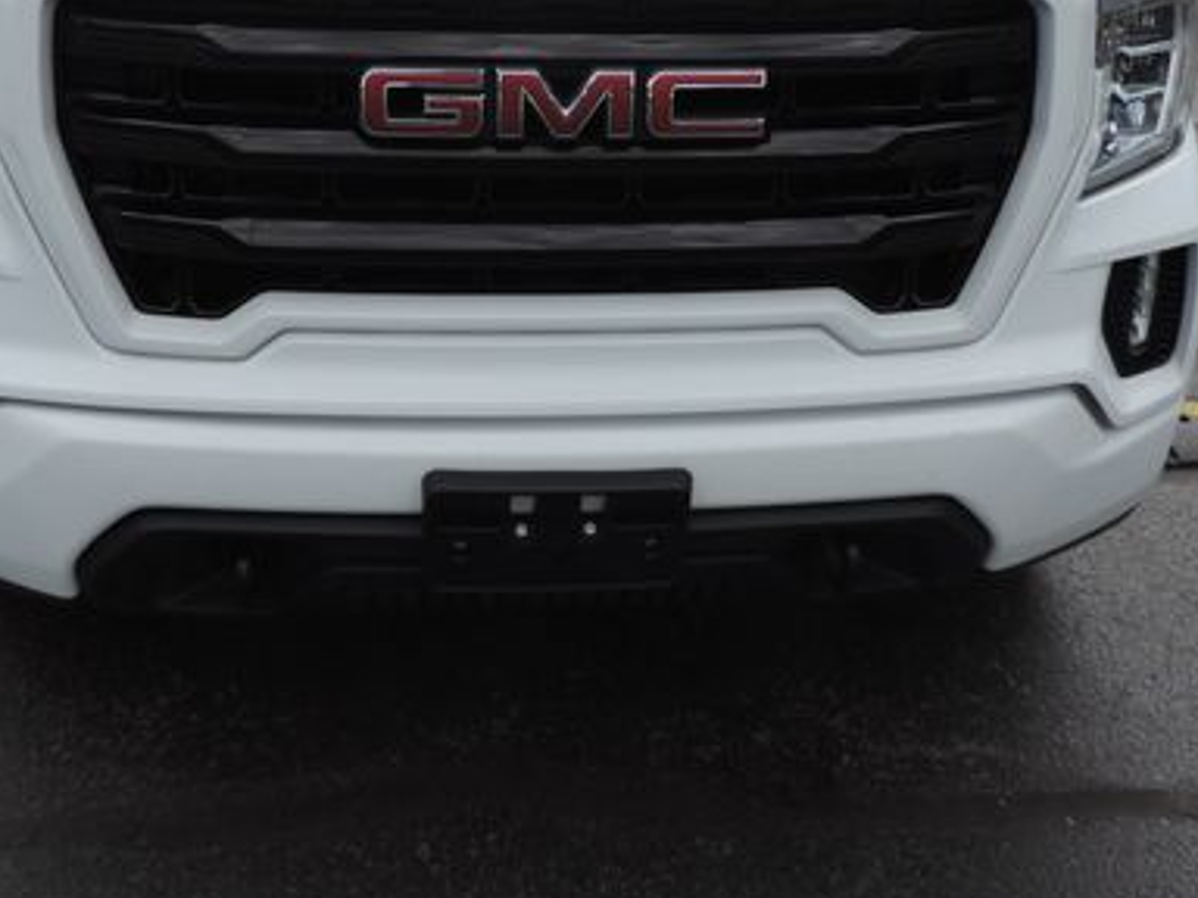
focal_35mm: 40
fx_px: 1384
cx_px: 546
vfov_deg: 34.9
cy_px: 193
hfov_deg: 46.7
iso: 80
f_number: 3
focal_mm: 4.3
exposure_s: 1/800
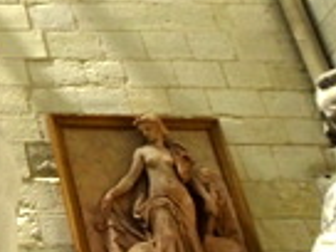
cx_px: -373
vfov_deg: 12.4
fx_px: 1097
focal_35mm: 113
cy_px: -138
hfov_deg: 14.1
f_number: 3.5
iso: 80
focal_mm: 4.1
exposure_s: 1/320
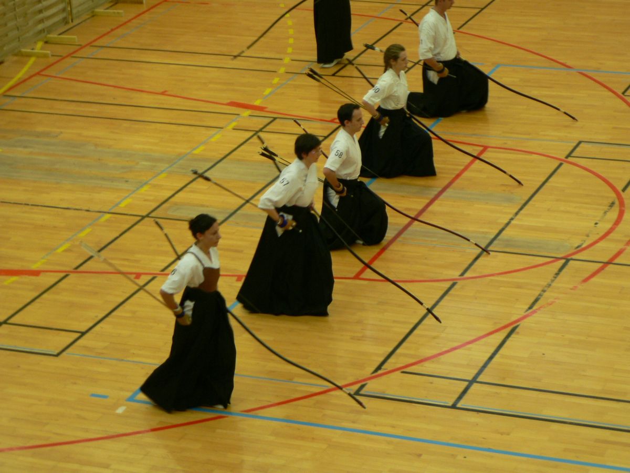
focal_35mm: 117
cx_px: 315
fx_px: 2129
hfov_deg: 16.8
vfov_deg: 12.7
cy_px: 236
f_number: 3.2
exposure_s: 1/30
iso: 100
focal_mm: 19.5
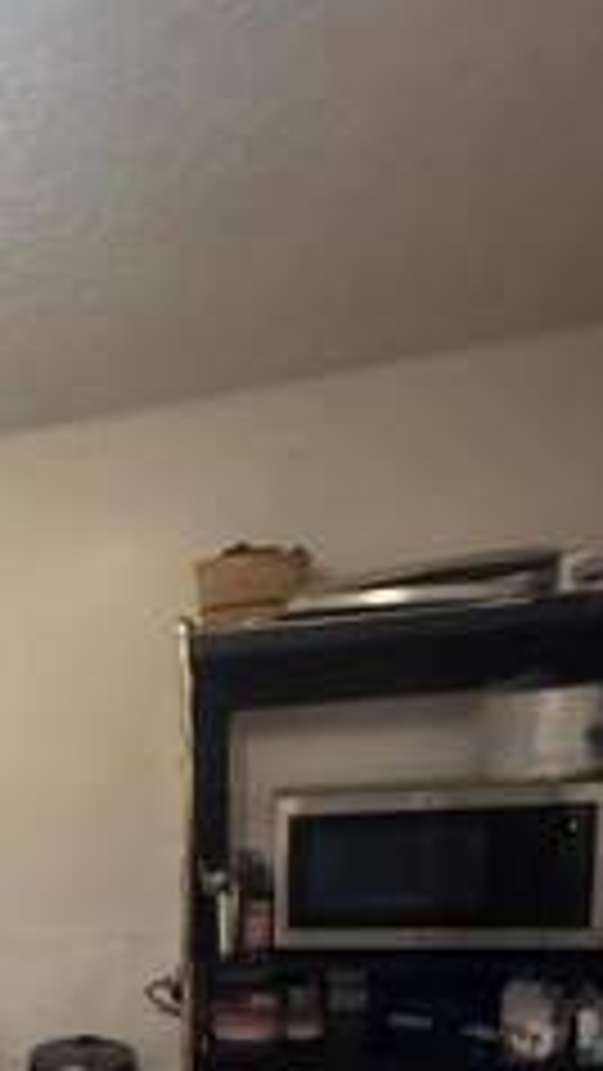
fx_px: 1165
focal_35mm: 41
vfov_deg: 44.9
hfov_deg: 23.0
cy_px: 963
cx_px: -324
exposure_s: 1/60
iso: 640
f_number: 2.2
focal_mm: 2.22
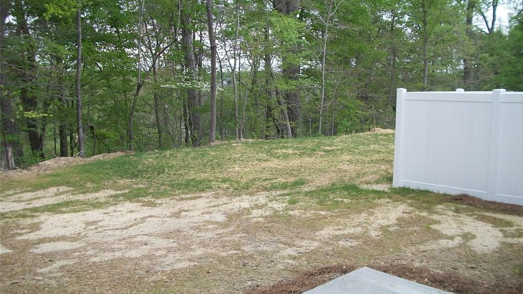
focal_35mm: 35
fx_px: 485
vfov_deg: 33.7
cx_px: 262
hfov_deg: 56.6
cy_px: 153
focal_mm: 5.7
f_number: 2.9
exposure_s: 1/125
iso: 80
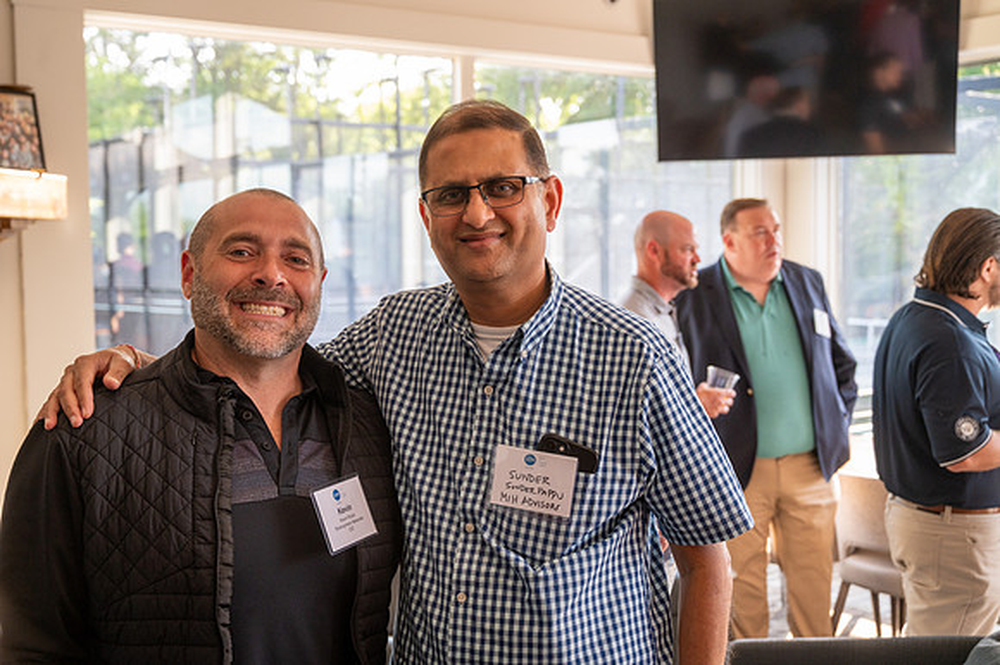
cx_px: 500
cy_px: 332
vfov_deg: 31.2
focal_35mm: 43
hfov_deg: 45.5
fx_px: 1194
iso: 640
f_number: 4.5
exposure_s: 1/125
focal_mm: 43
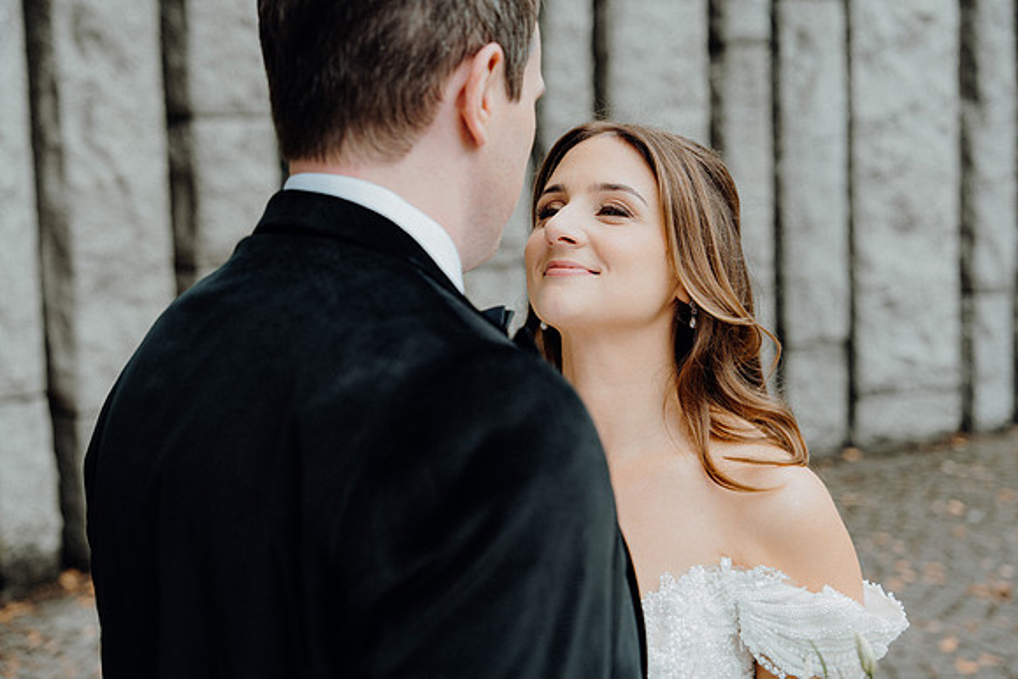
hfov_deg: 38.9
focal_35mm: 51
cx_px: 509
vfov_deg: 26.5
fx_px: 1442
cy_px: 340
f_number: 3.5
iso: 160
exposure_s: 1/160
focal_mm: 51
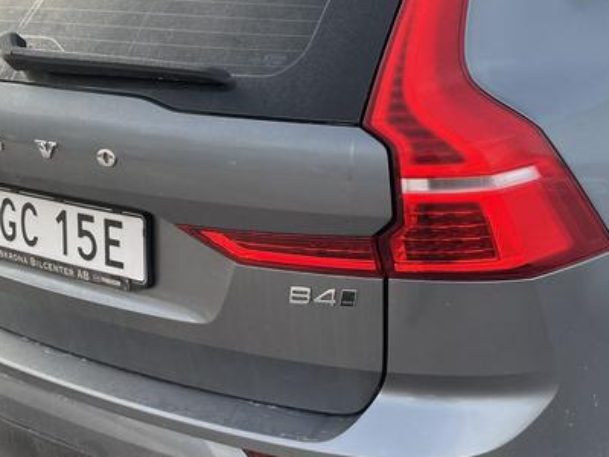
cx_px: 382
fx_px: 915
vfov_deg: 28.0
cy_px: 193
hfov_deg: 36.6
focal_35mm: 52
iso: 32
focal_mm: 4.2
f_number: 1.6
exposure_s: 1/324
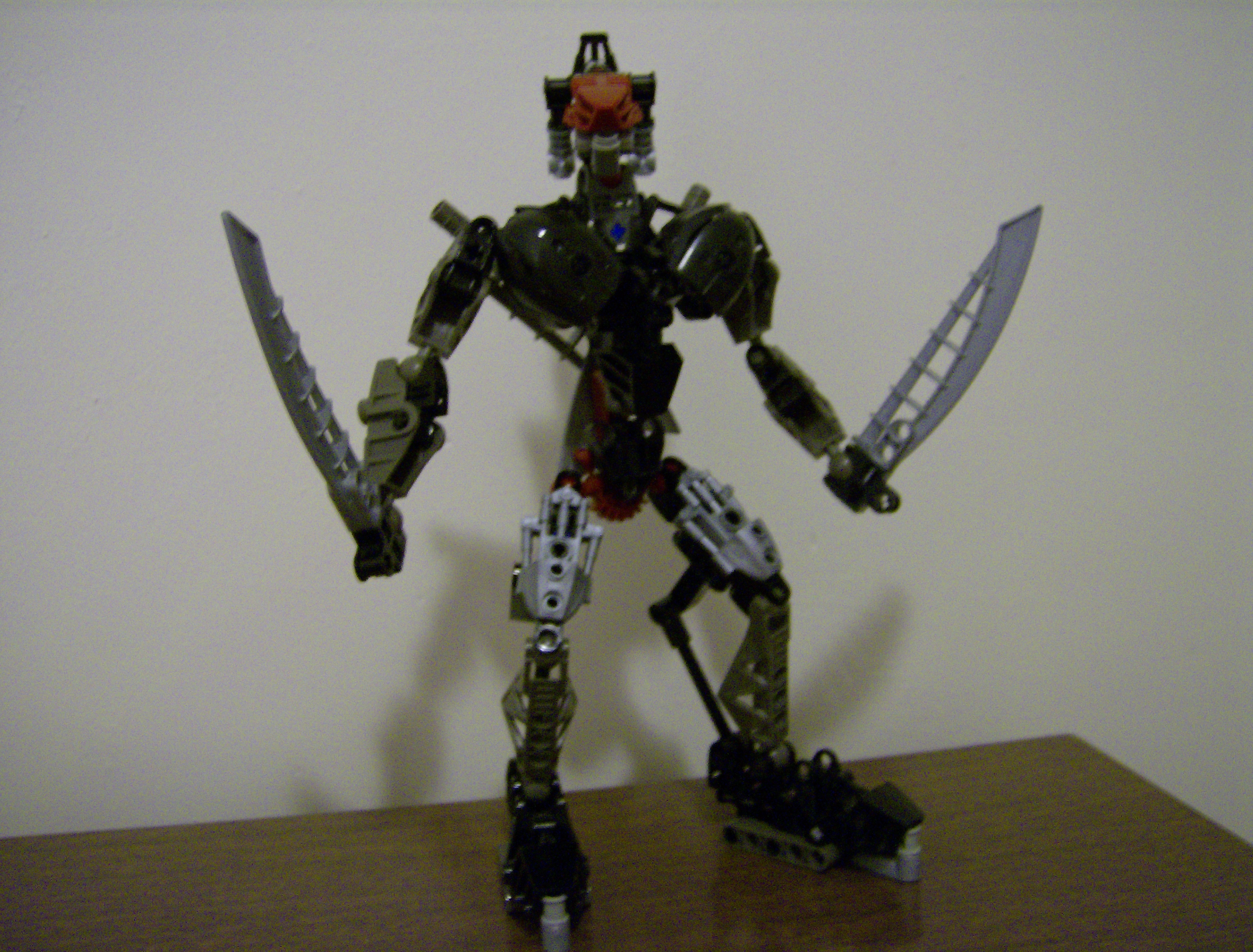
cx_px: 626
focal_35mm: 36
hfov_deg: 51.1
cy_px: 476
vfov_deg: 40.0
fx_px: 1309
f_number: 2.8
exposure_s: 1/5.99
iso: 200
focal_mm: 6
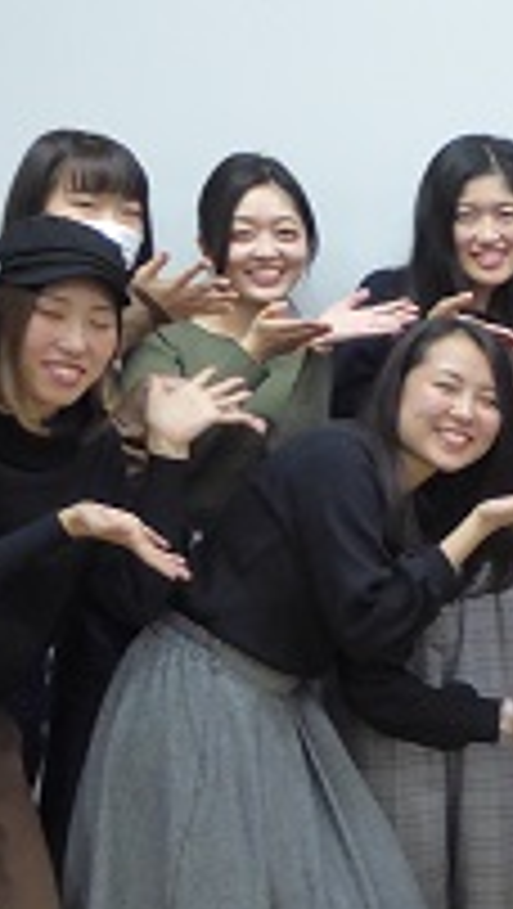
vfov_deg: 24.4
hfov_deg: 13.1
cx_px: 794
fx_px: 2099
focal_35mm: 87
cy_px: 580
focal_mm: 5.8
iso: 400
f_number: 3.6
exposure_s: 1/40
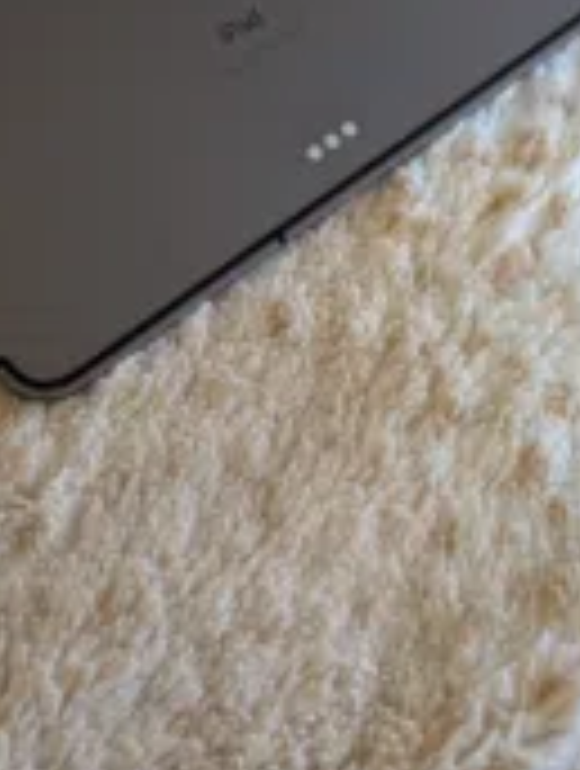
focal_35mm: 56
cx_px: 90
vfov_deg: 31.3
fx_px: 1246
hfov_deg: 25.6
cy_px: -27
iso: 108
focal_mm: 6.9
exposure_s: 1/23.8
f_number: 1.68
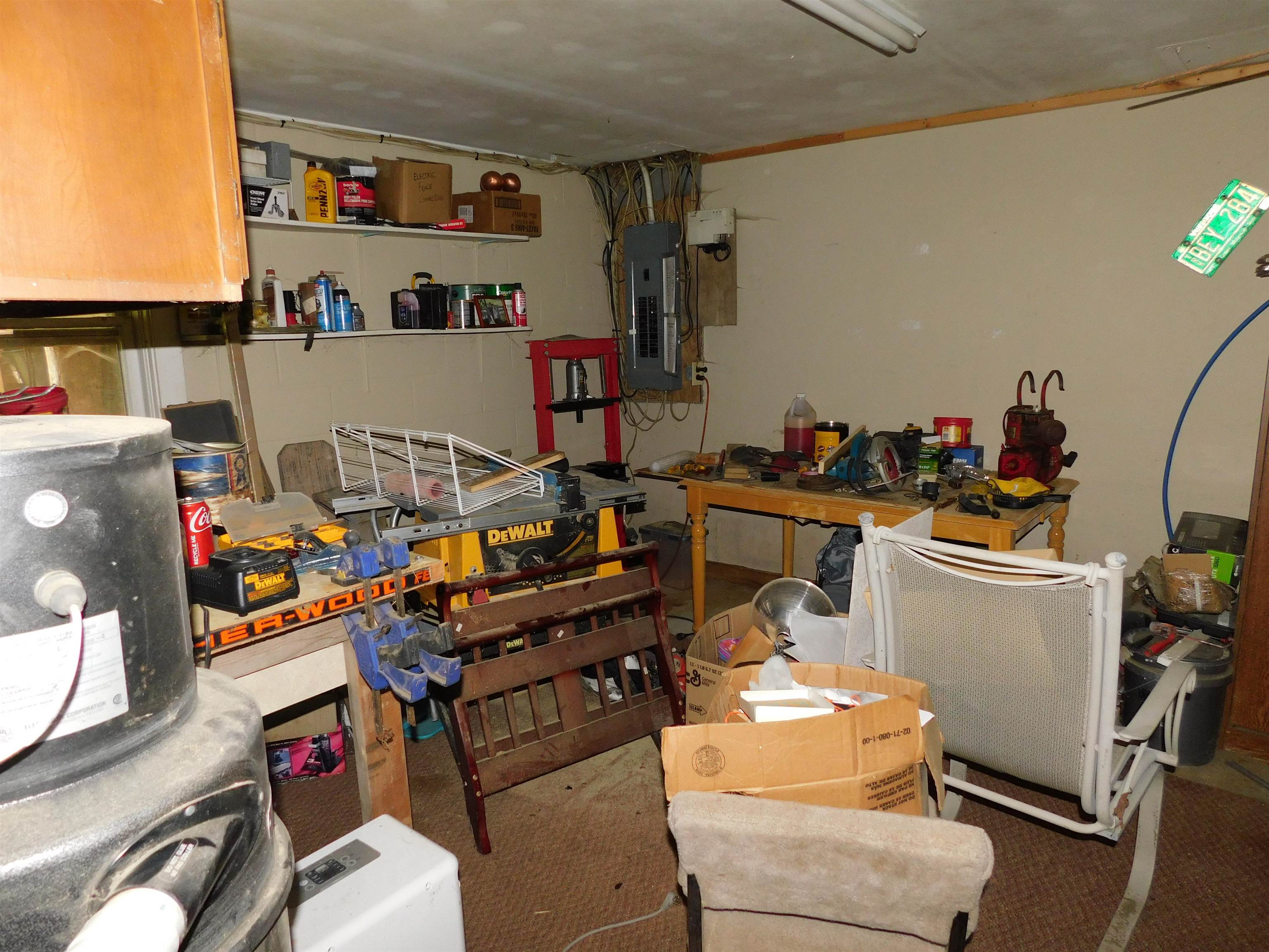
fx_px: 843
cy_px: 476
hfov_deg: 73.9
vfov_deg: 58.9
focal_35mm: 23
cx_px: 634
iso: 200
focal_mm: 4
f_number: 3
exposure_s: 1/30
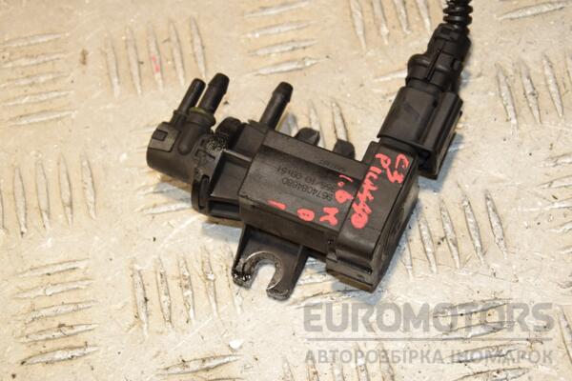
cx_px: 286
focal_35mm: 99
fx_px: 1573
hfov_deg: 20.6
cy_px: 190
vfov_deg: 13.8
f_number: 8
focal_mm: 66
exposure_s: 1/200
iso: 800
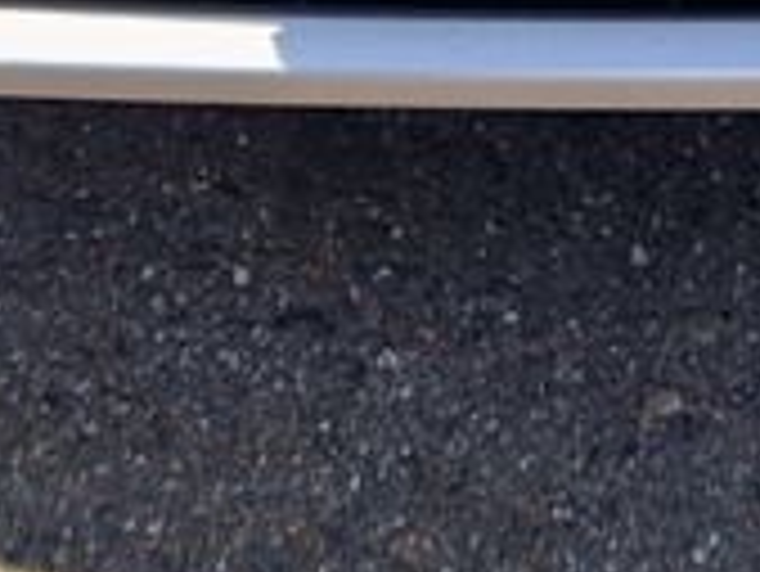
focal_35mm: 163
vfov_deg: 7.7
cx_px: 702
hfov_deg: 12.0
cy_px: -1266
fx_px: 3581
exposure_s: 1/958
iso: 50
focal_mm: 5.4
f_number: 1.8
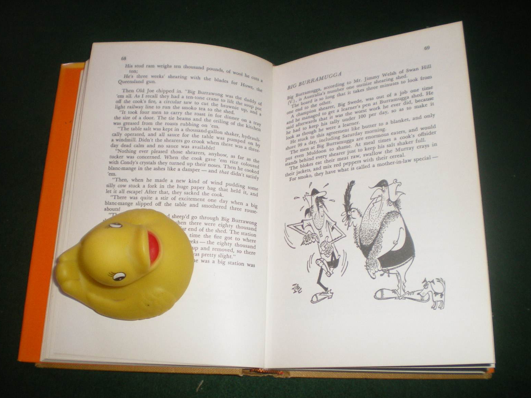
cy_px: 198
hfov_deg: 47.9
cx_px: 263
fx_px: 598
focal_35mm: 39
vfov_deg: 36.8
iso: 200
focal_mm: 6.3
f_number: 3.1
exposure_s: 1/50
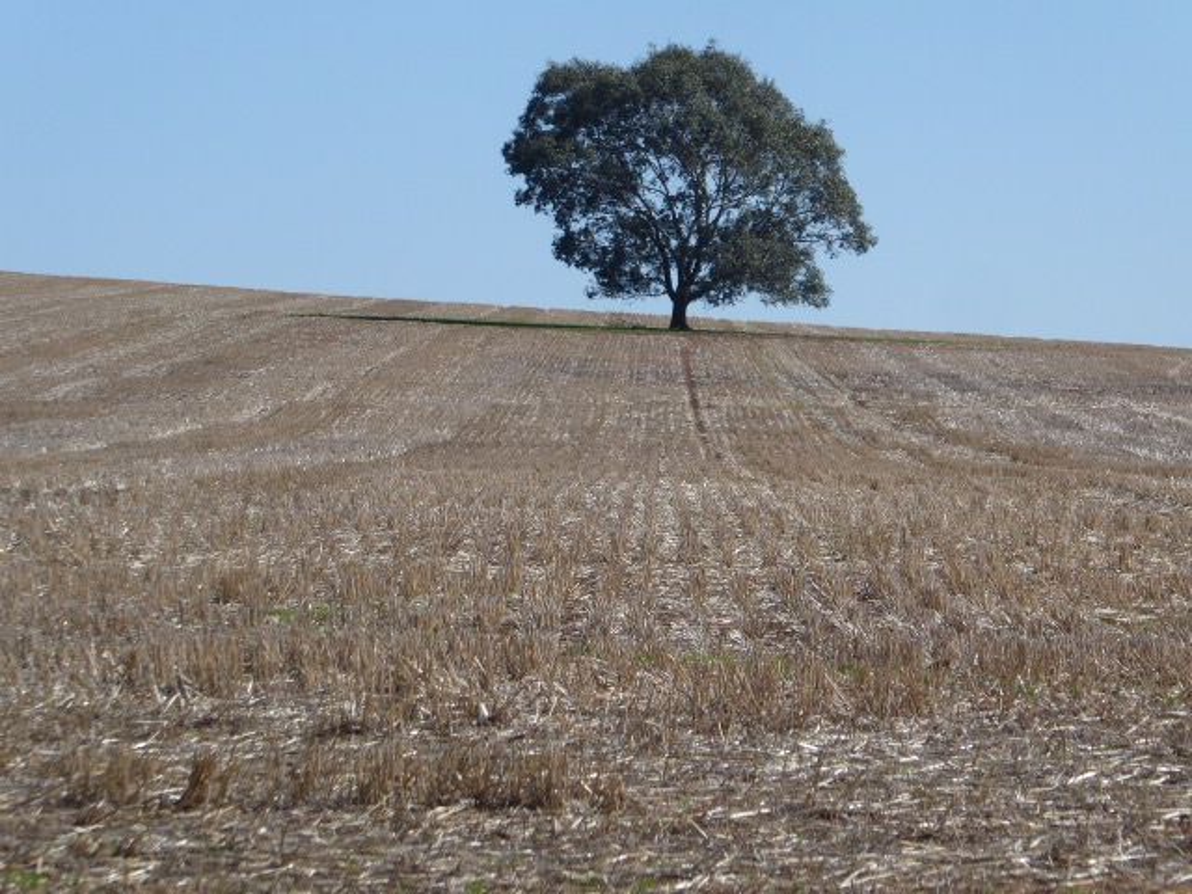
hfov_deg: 8.3
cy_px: 447
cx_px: 596
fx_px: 8196
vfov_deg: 6.2
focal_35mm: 238
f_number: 5.6
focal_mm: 38.4
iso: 80
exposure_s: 1/500
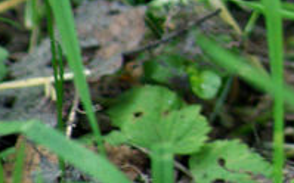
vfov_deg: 0.6
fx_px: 16620
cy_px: -223
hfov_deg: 1.0
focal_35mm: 2076
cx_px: 632
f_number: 5.6
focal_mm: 300
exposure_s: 1/60
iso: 400
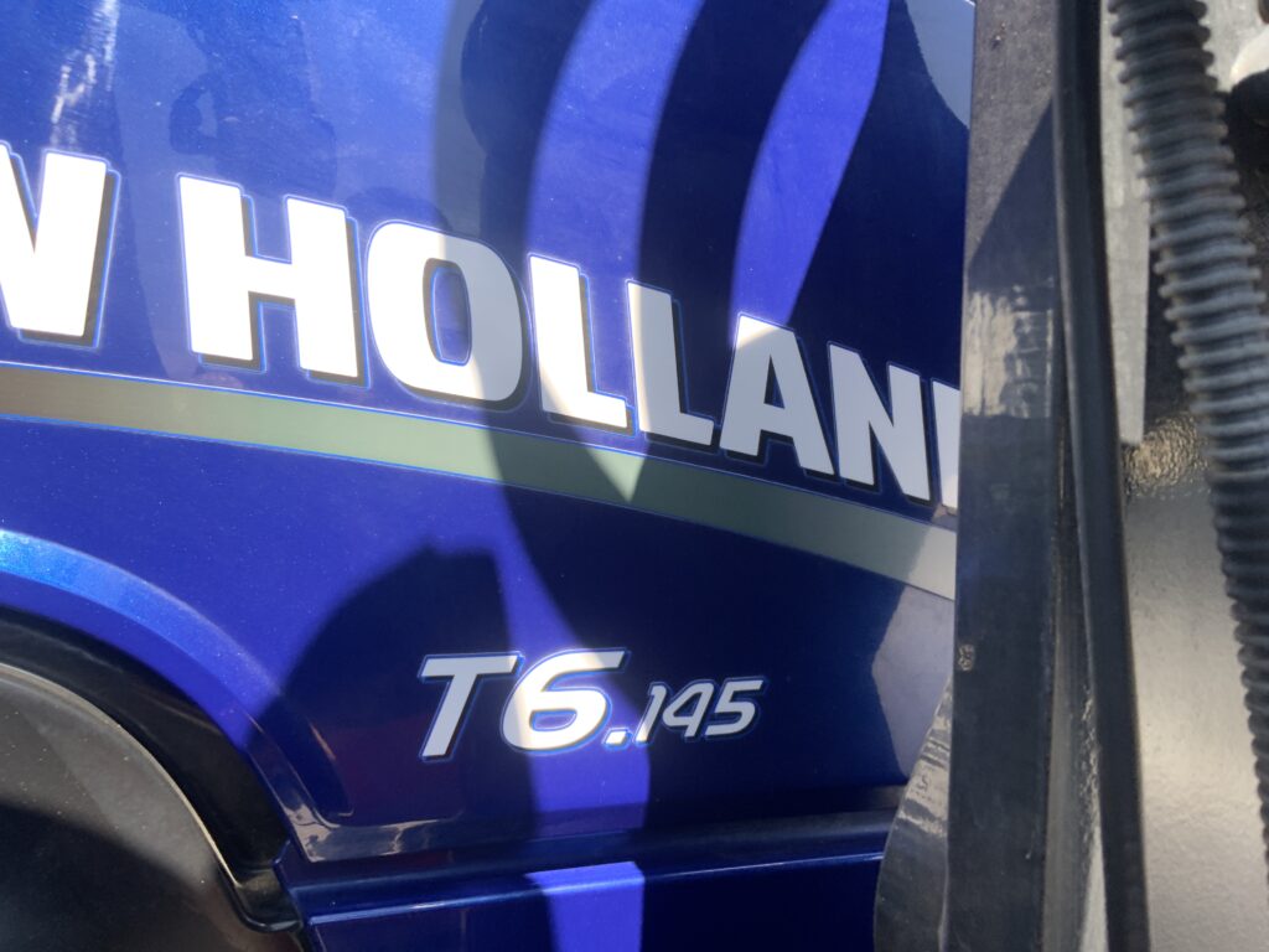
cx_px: 634
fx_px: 1063
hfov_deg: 61.7
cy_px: 476
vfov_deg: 48.2
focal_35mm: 29
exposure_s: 1/210
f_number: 1.8
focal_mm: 3
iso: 16
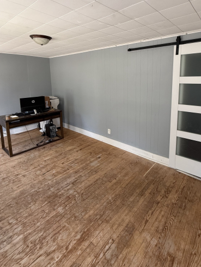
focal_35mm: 19
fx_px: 147
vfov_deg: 83.1
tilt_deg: -8.6
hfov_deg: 68.2
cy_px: 101
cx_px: 118
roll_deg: +0.3
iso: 125
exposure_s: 1/99
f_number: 2.2
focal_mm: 2.22
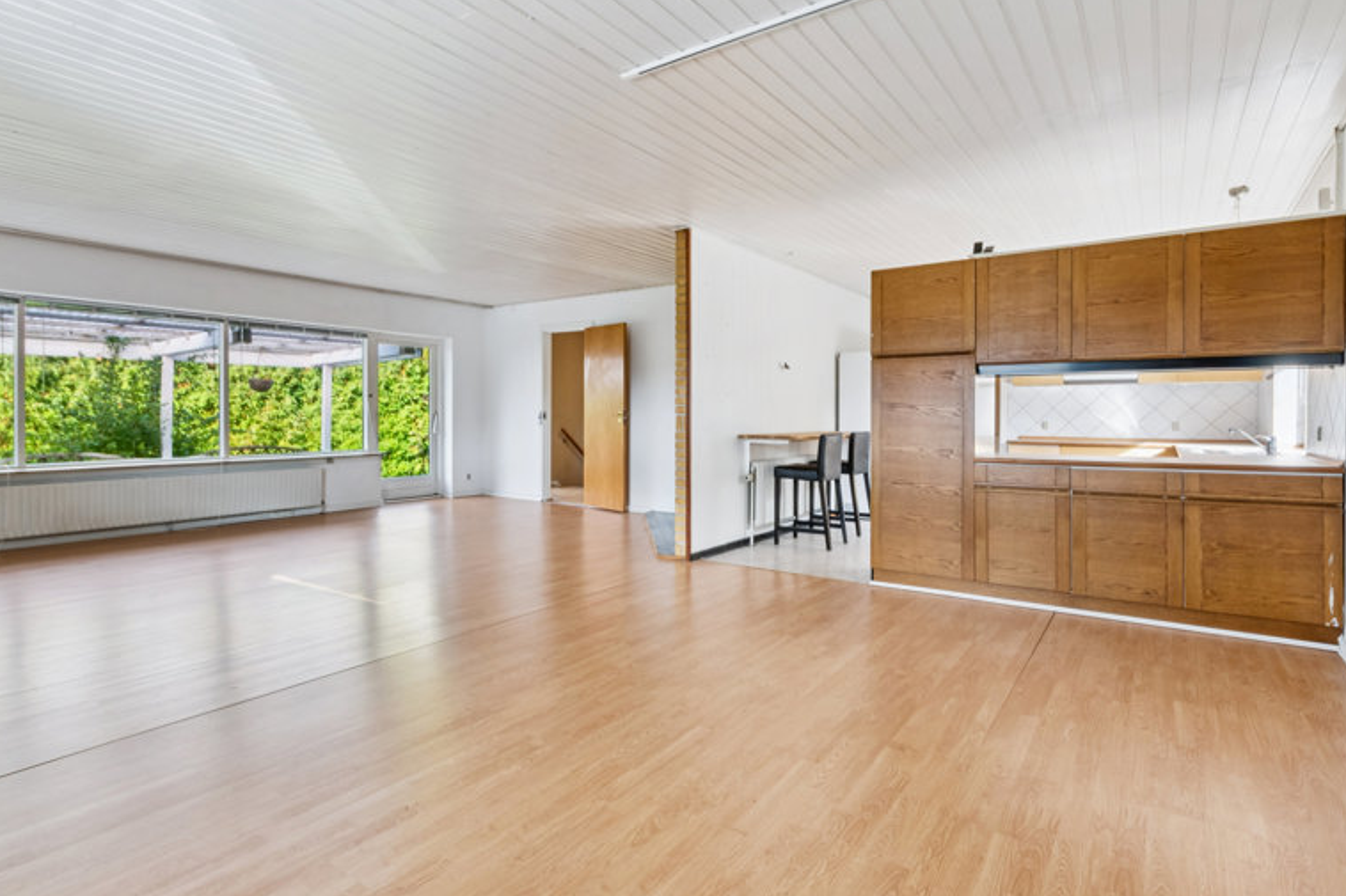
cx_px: 689
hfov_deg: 86.9
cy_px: 464
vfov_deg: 64.5
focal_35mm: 19
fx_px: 710
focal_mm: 18
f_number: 13
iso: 500
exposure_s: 1/30
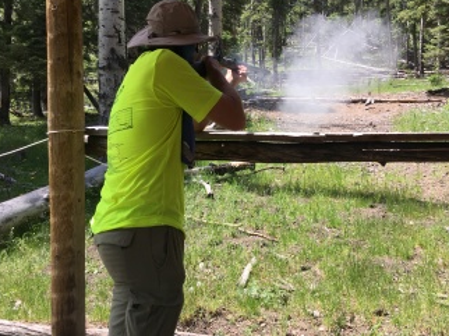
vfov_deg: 42.8
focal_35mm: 33
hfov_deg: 55.2
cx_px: 251
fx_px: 428
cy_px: 148
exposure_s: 1/557
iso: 25
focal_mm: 4.15
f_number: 2.2
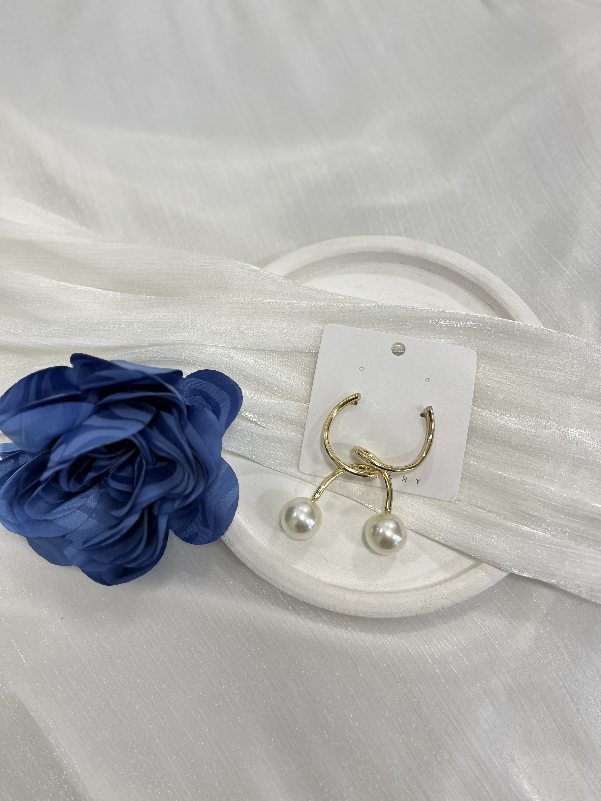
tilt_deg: -75.0
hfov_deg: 53.1
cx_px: 300
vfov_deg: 67.3
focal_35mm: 26
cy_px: 400
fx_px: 602
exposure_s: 1/100
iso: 32
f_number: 1.6
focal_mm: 5.1
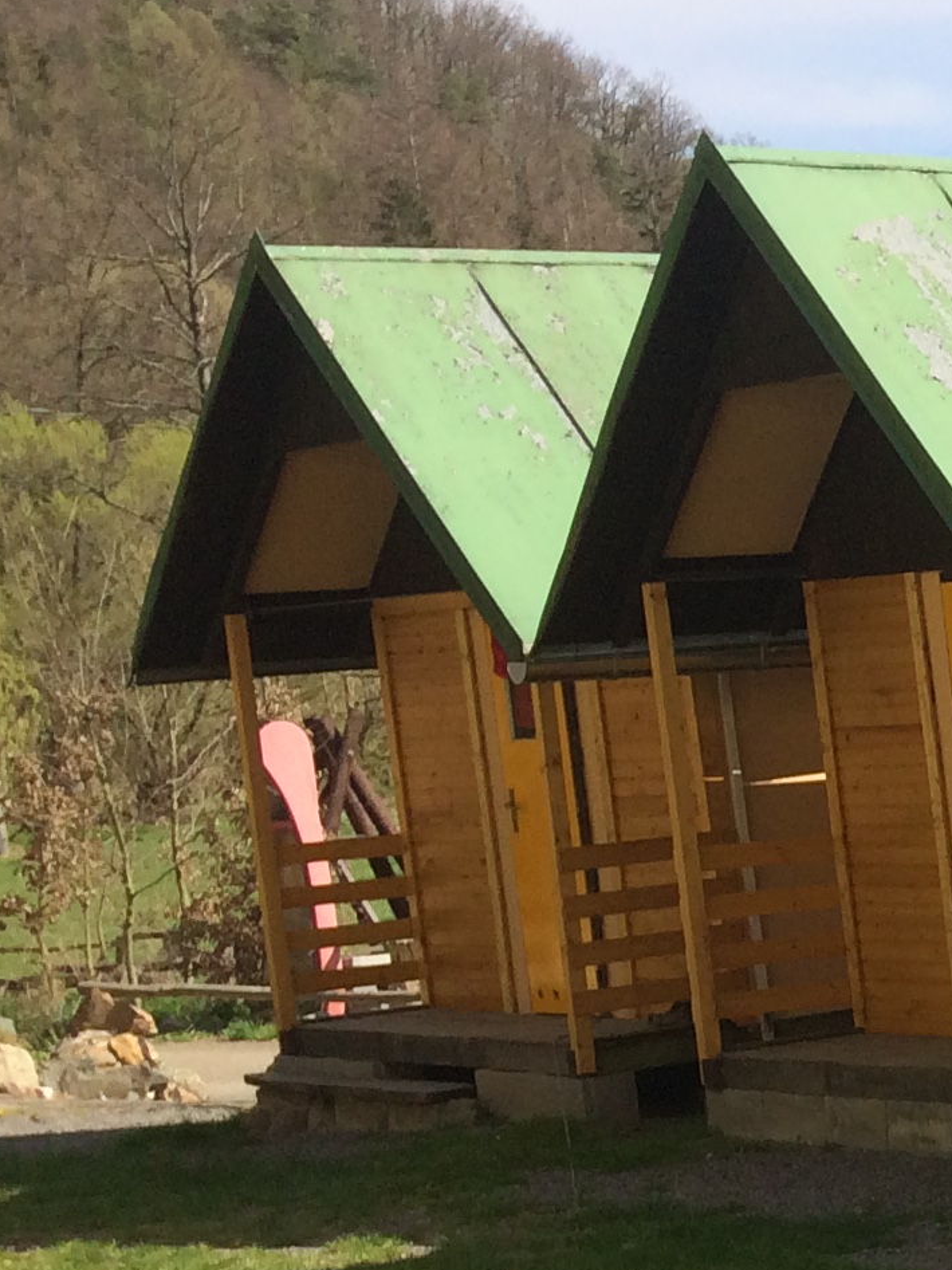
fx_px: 3668
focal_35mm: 100
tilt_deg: -8.0
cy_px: 1033
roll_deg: +4.3
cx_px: 2183
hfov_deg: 12.2
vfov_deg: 19.4
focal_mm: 4.15
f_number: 2.2
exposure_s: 1/1642
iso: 32
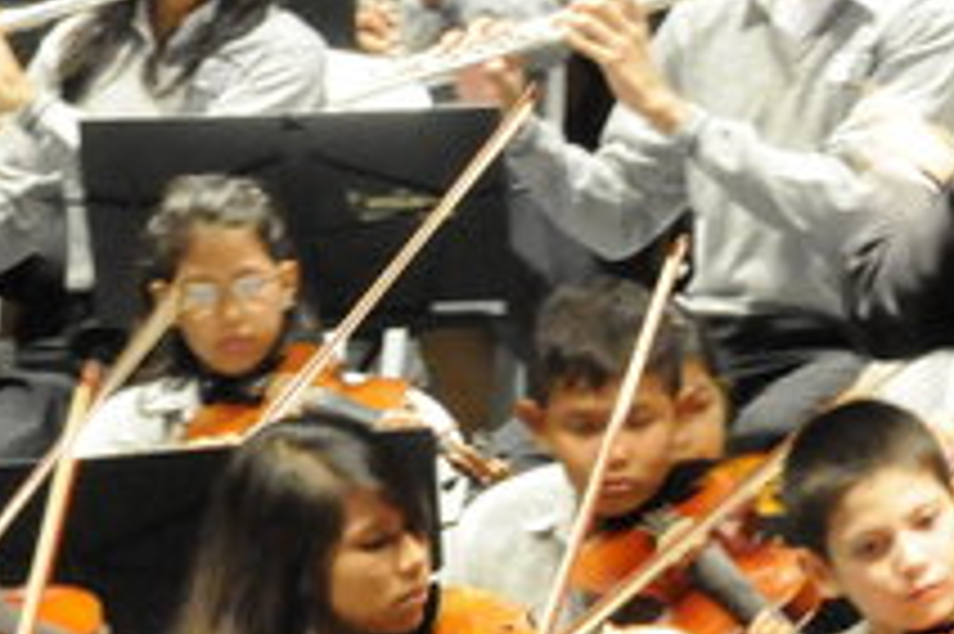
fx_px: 20108
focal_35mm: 759
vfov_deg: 1.8
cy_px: 549
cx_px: 1341
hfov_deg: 2.7
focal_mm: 105
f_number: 11
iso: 3200
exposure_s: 1/20
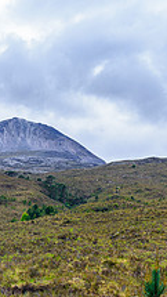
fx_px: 724
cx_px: 14
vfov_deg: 22.5
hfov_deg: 13.0
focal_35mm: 92
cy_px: 278
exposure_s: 1/100
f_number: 10
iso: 400
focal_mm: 42
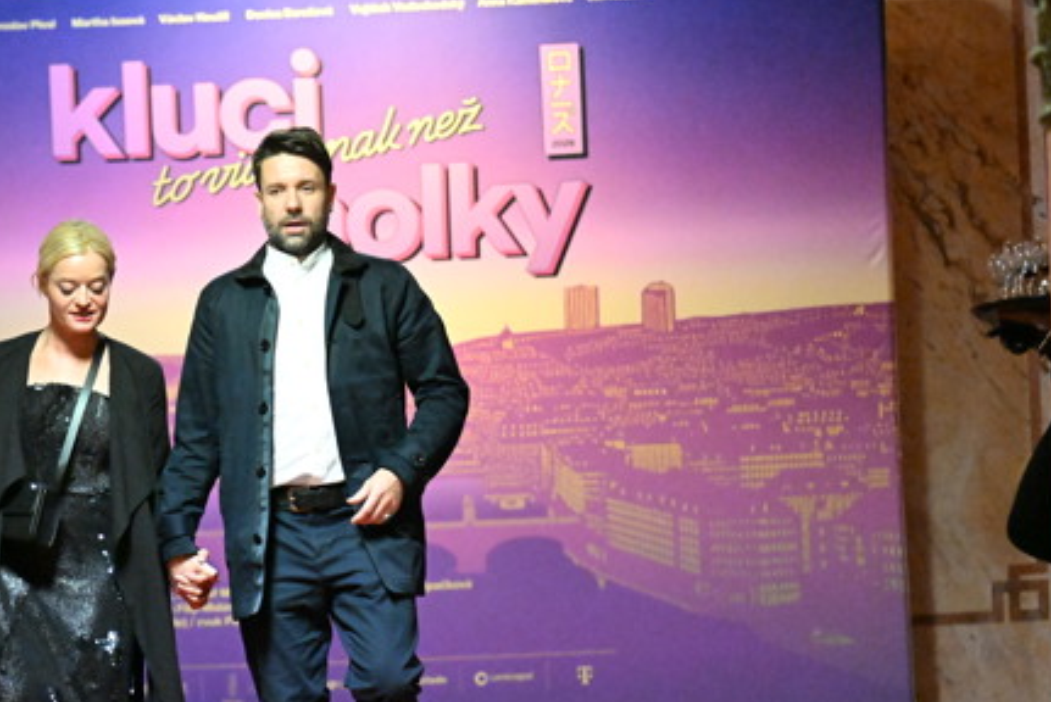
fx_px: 6777
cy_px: 490
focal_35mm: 232
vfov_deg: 5.9
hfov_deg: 8.9
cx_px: 246
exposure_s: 1/250
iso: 25600
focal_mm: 145
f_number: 2.8
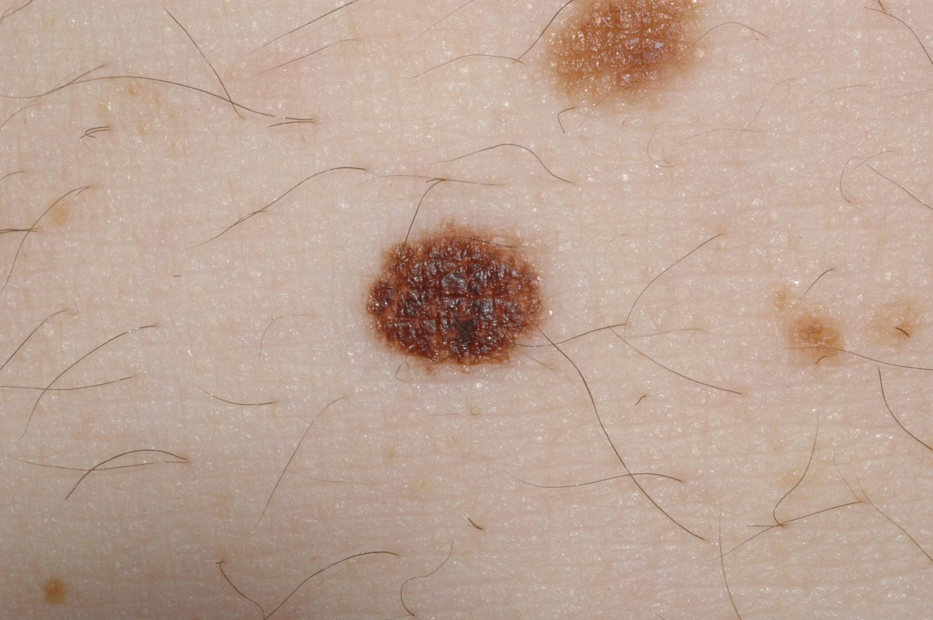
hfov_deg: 22.6
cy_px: 310
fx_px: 2330
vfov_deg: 15.2
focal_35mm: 90
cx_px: 466
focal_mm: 60
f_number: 40
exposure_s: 1/60
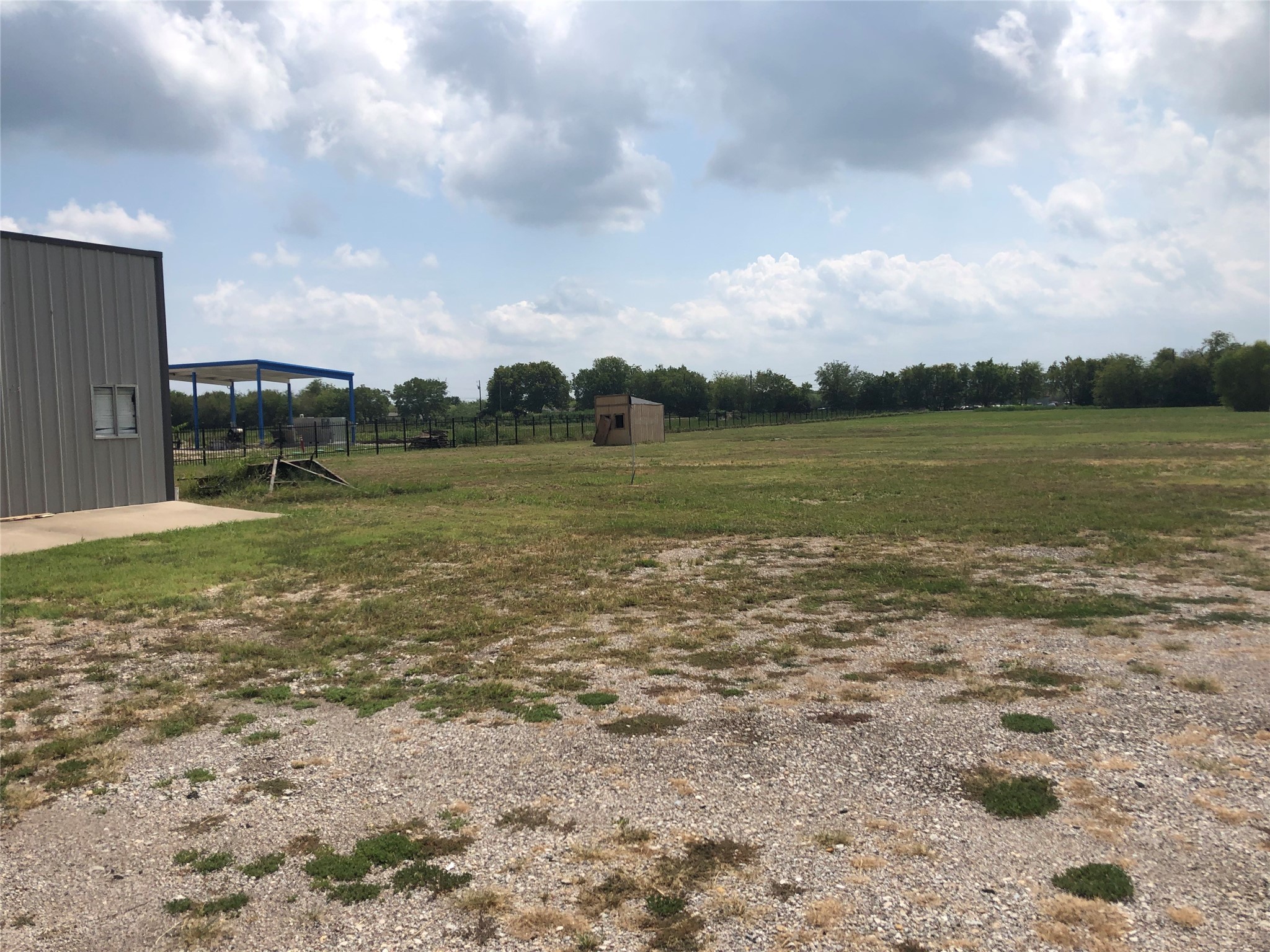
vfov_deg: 49.7
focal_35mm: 28
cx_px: 635
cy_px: 476
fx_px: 1027
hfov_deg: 63.4
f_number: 1.8
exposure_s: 1/4425
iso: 25
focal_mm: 4
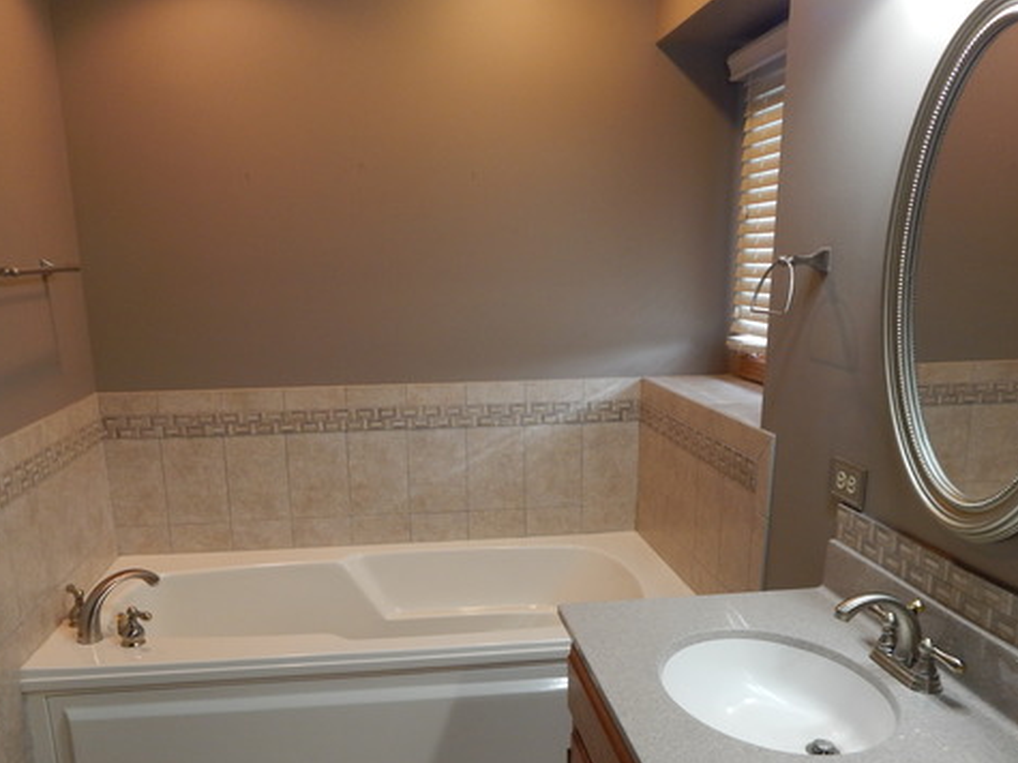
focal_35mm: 31
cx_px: 484
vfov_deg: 44.7
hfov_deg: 58.3
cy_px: 512
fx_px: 911
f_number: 3
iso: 160
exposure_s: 1/30
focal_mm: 4
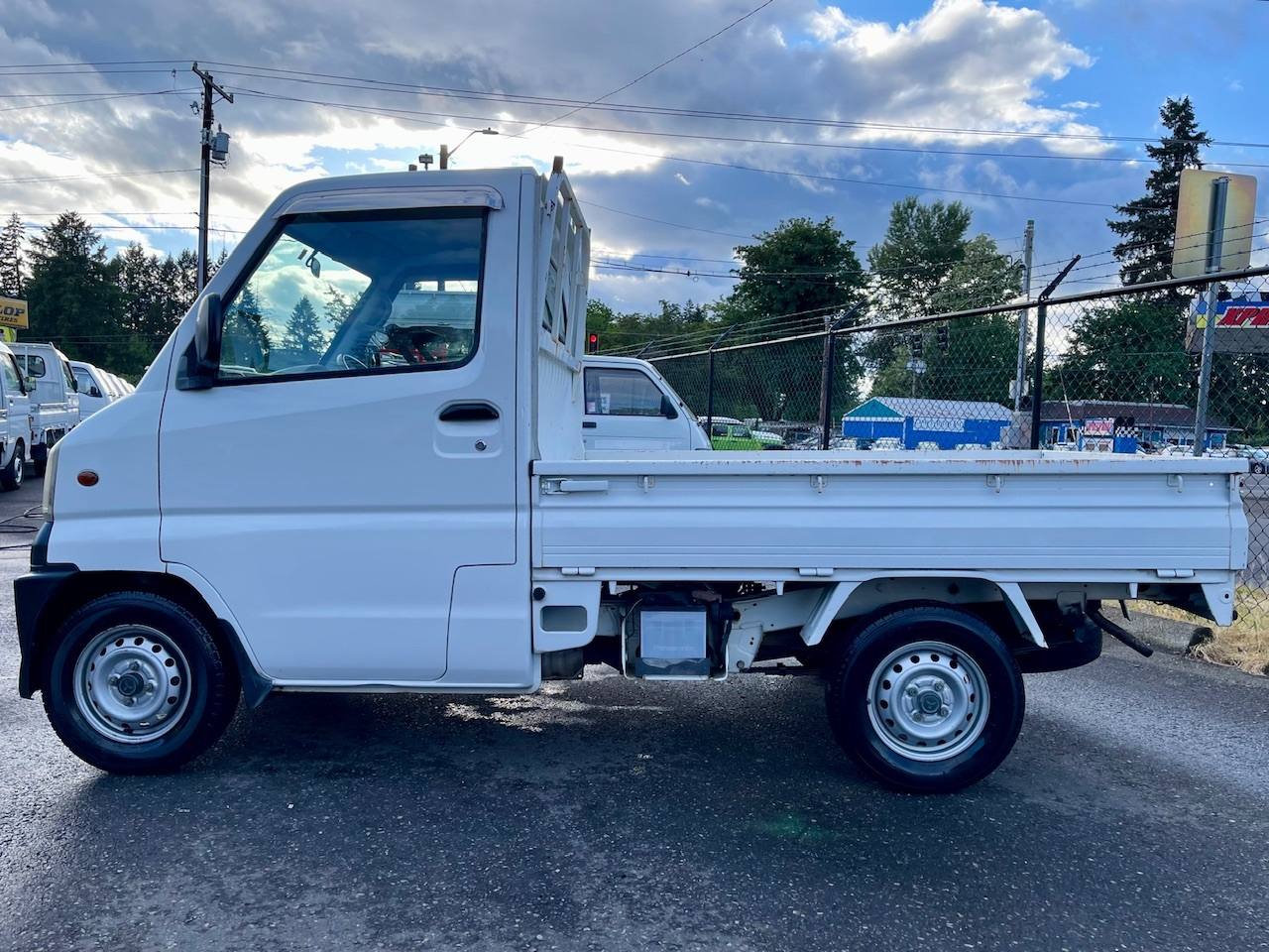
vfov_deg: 54.9
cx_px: 634
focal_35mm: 25
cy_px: 476
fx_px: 916
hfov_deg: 69.4
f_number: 1.6
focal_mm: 5.1
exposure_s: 1/1238
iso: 32
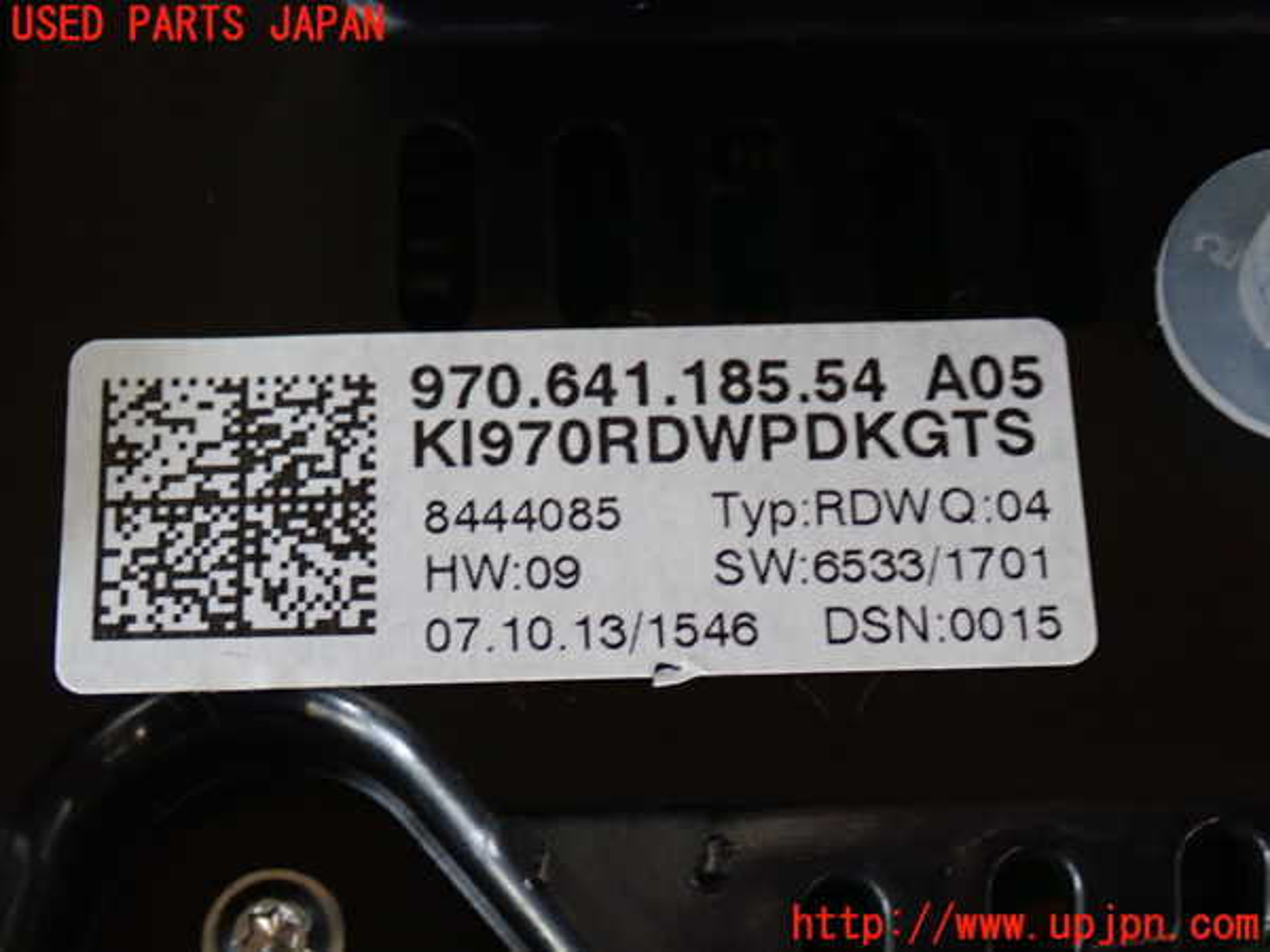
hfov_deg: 31.2
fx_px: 2275
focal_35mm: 62
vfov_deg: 23.7
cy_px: 476
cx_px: 635
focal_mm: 11.09
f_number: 3.6
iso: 800
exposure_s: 1/50
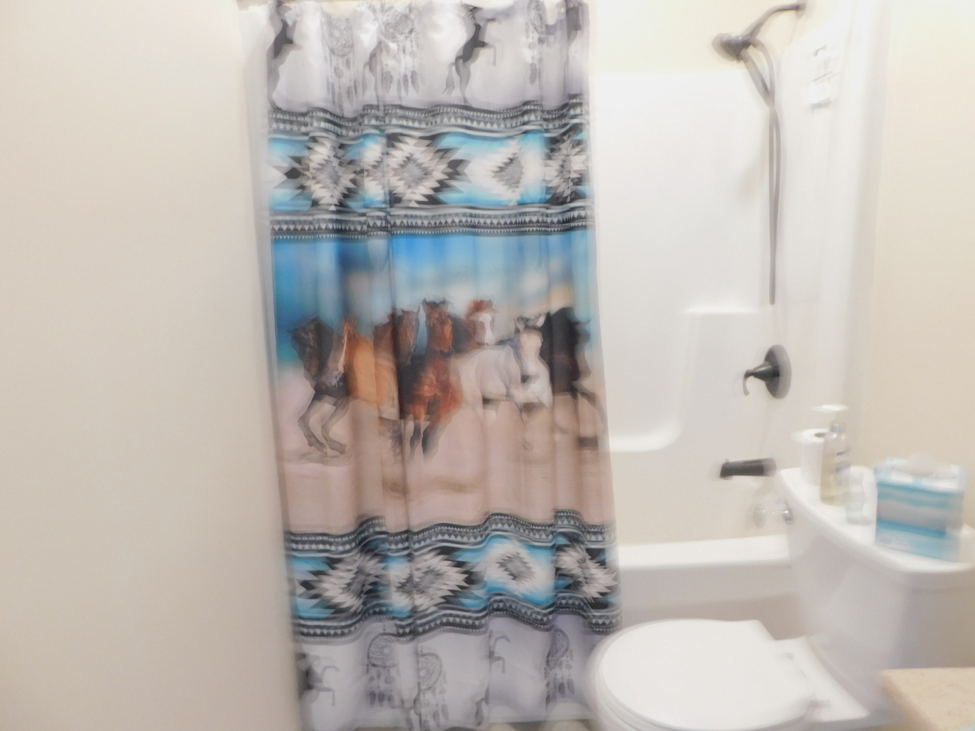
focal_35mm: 23
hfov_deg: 73.9
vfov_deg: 58.9
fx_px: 648
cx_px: 488
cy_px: 366
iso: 200
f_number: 3
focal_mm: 4
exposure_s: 1/2.5
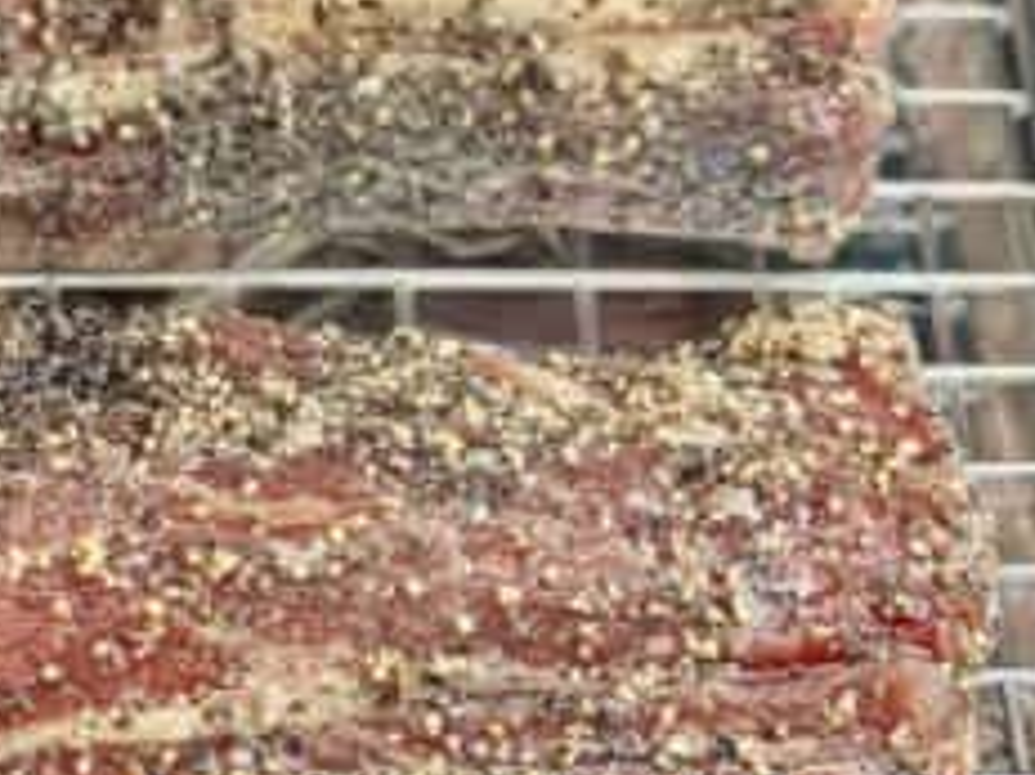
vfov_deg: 7.0
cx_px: -179
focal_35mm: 213
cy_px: 125
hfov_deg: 9.2
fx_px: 6365
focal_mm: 6.76
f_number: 1.78
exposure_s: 1/236
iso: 64
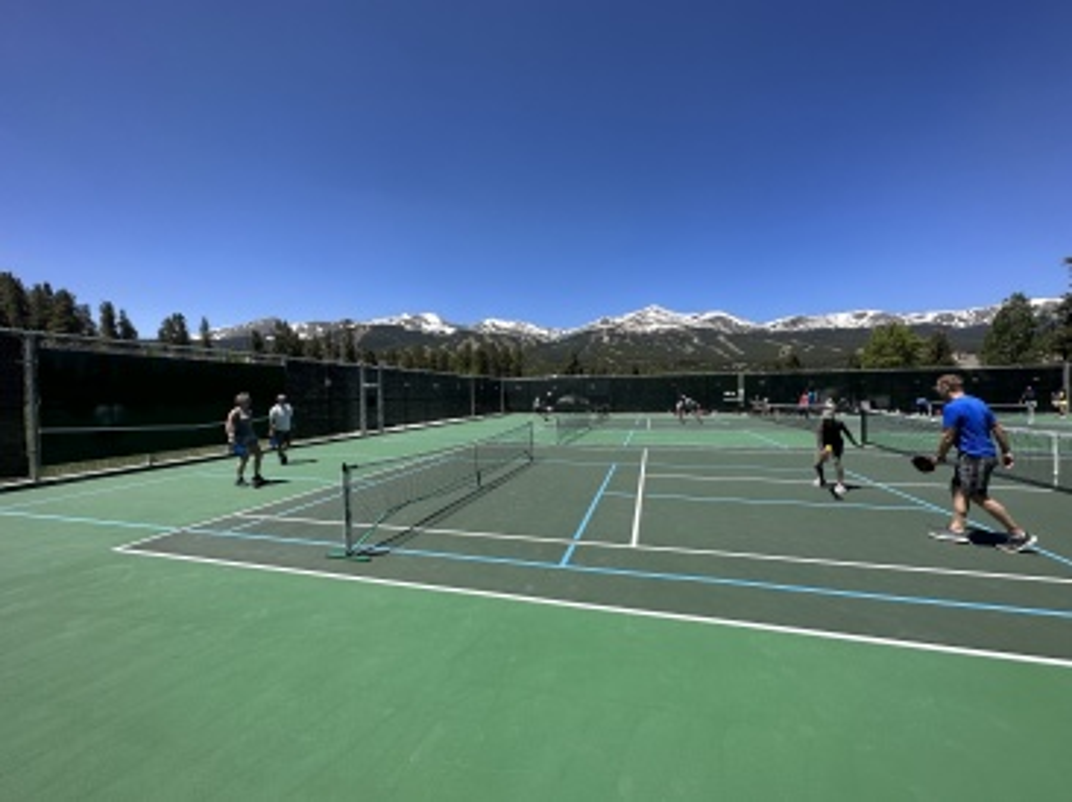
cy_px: 401
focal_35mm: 14
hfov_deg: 102.1
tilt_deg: -0.5
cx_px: 536
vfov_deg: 85.6
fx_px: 433
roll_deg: +1.0
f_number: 2.2
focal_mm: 2.22
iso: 50
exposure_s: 1/1742
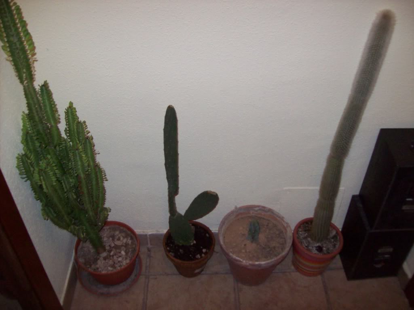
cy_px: 155
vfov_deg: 39.6
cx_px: 207
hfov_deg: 51.4
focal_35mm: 36
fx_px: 430
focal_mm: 6
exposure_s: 1/64
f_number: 2.7
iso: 200
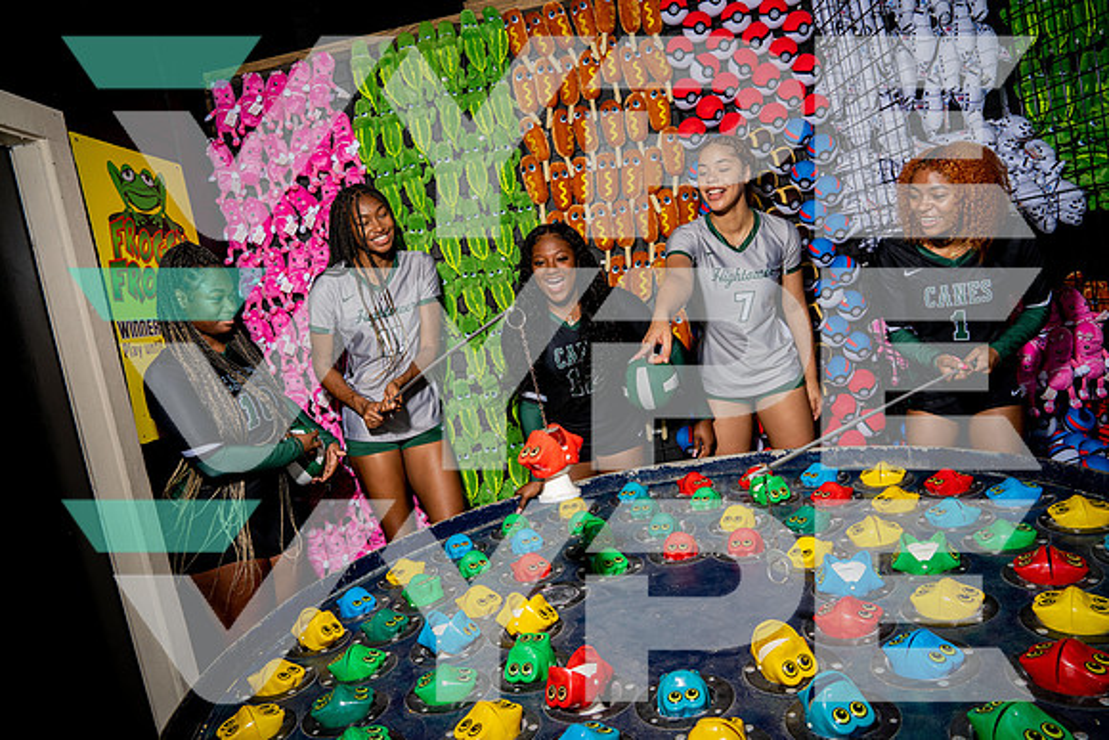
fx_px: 739
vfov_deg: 53.2
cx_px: 554
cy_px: 370
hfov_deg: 73.7
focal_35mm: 24
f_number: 7.1
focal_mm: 24
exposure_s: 1/250
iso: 100
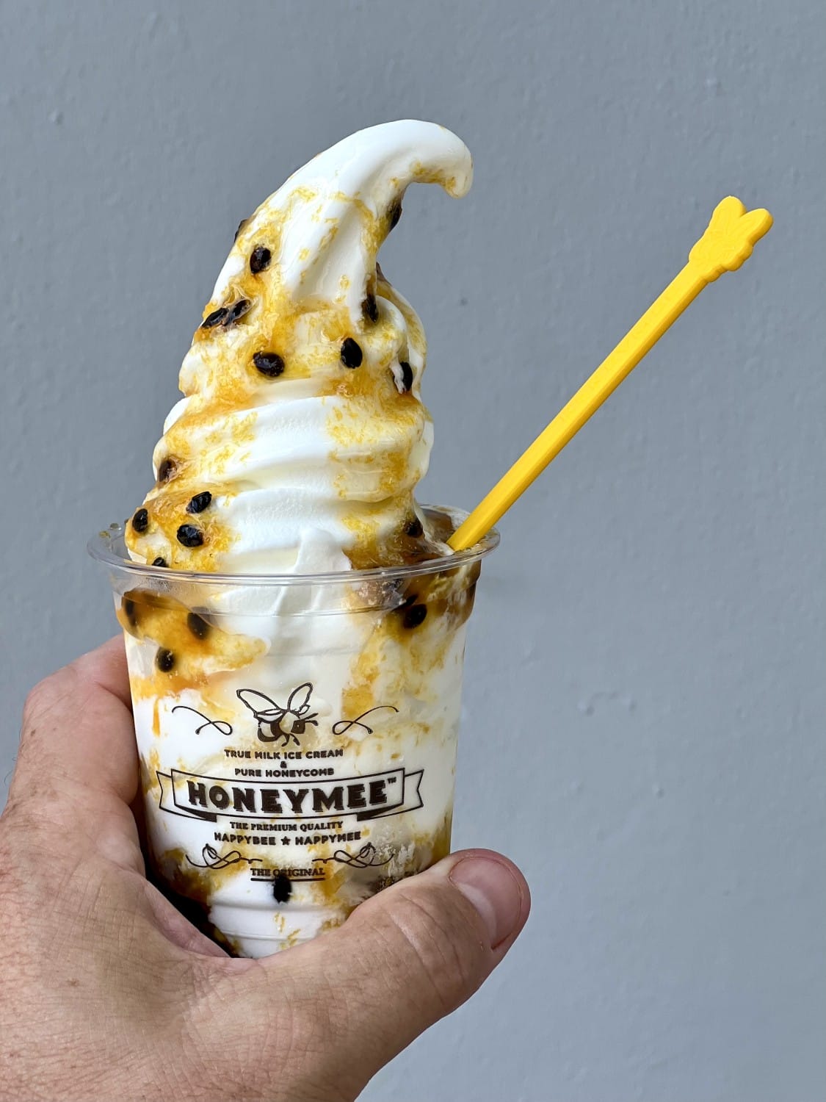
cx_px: 413
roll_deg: +2.4
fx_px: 2450
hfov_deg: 19.1
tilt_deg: -10.9
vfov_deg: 25.3
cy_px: 551
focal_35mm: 77
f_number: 2.8
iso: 25
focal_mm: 9
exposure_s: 1/167
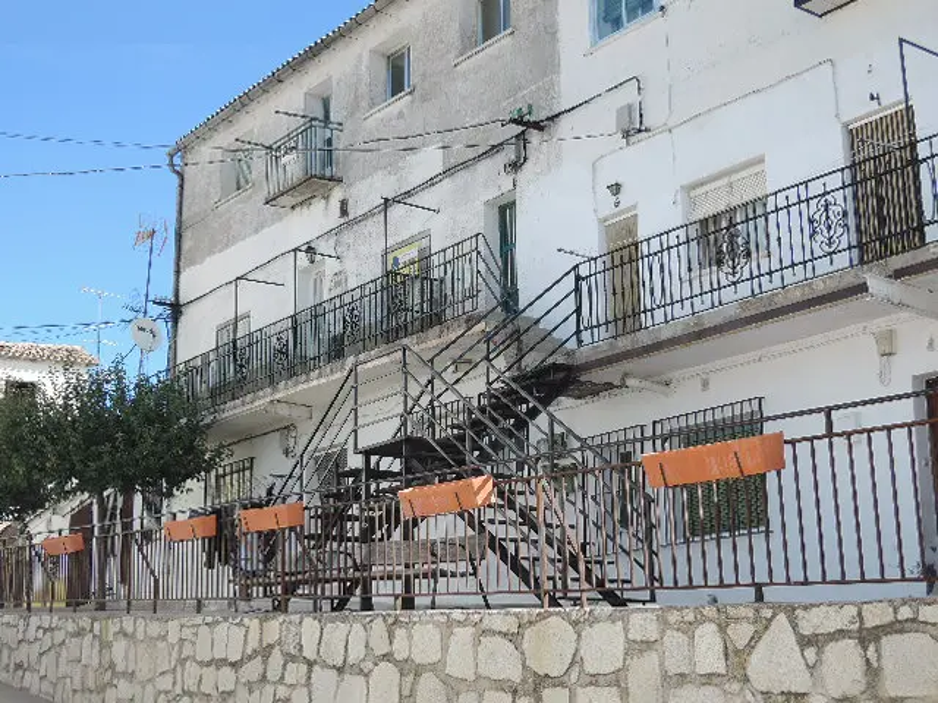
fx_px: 1490
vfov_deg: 26.6
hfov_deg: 34.9
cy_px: 352
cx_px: 469
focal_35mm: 55
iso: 80
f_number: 4.5
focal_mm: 11.8
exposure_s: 1/320
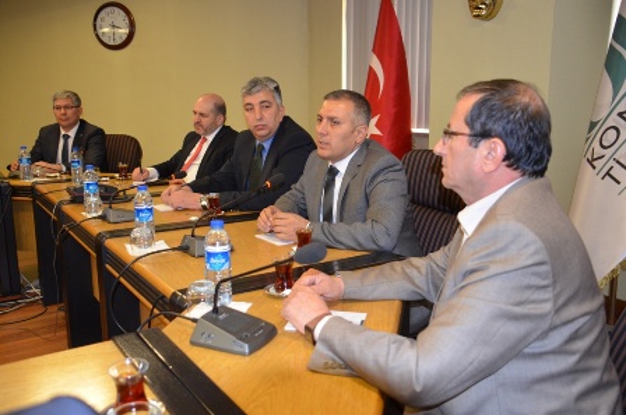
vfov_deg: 39.8
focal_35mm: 33
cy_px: 208
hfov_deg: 57.3
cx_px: 313
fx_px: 573
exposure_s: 1/60
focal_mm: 22
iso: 1250
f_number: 3.8
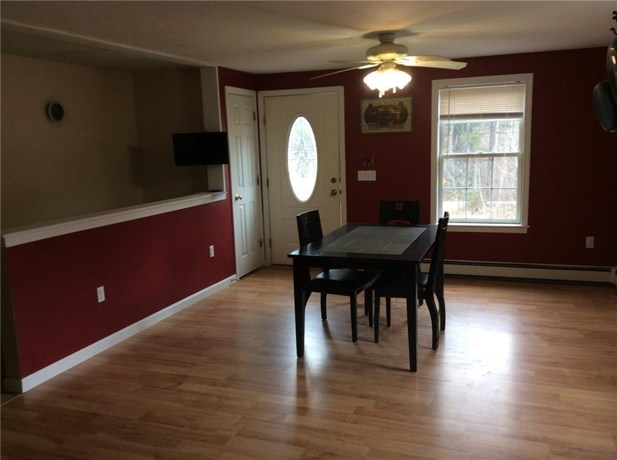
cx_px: 308
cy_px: 230
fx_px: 569
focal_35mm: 32
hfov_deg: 56.9
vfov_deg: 44.0
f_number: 2.4
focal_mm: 3.3
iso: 40
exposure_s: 1/30
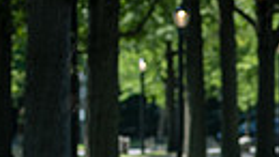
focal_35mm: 448
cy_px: 347
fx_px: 3313
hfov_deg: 4.8
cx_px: 462
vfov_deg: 2.7
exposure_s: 1/500
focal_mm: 86
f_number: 4
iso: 200
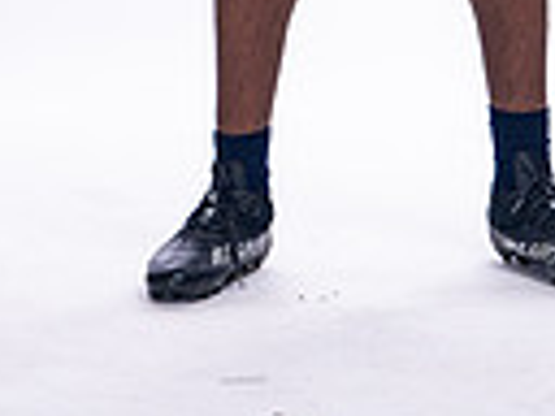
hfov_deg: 5.9
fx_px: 5403
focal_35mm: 337
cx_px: 304
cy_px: -494
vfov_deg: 4.3
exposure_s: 1/250
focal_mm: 100
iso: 400
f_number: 6.3
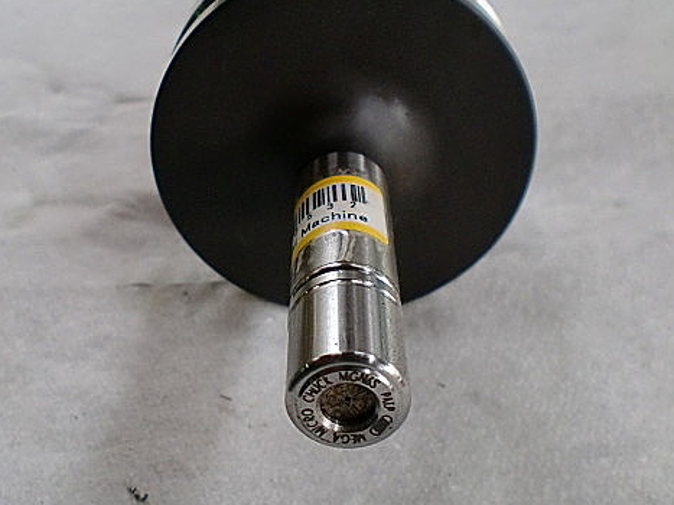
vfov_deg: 30.2
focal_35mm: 48
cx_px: 264
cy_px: 278
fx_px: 934
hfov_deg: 39.5
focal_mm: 6.3
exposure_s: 1/60
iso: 200
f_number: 3.1
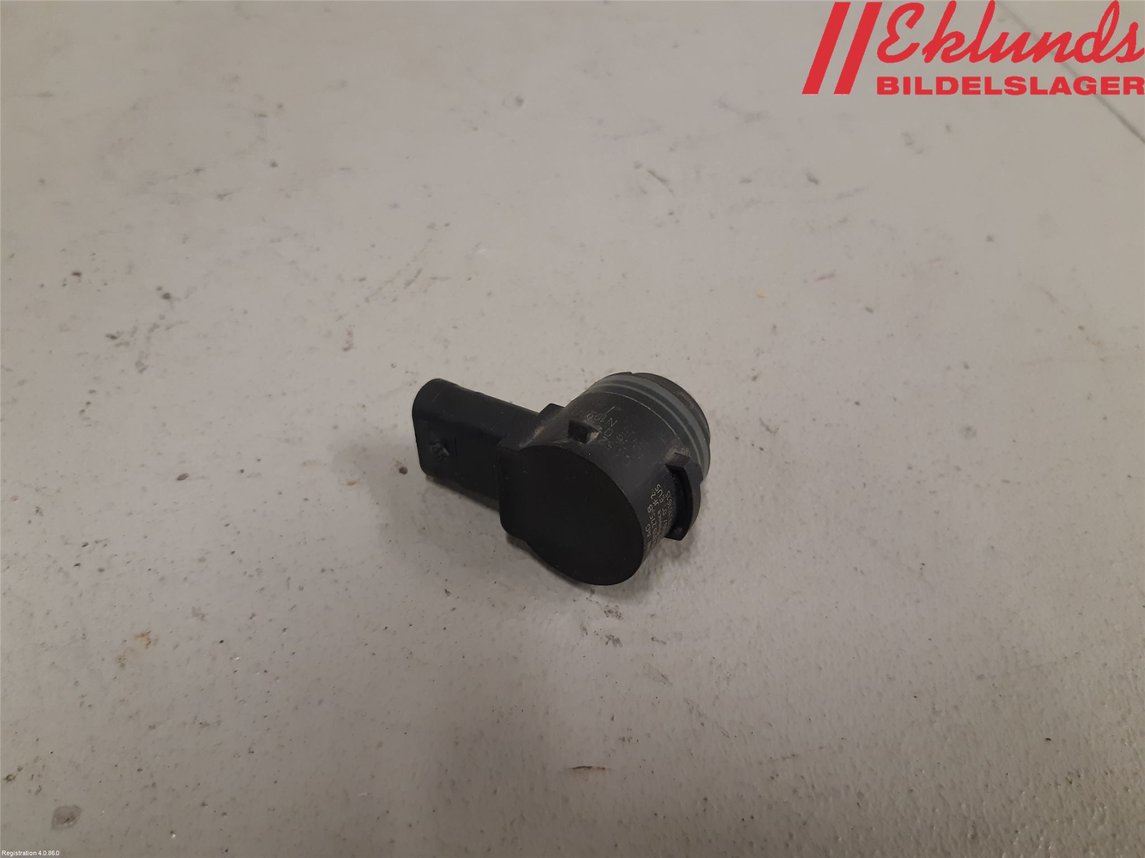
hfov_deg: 67.3
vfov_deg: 53.1
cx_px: 572
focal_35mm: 26
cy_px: 429
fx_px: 860
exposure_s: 1/50
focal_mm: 3.93
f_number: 1.7
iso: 125
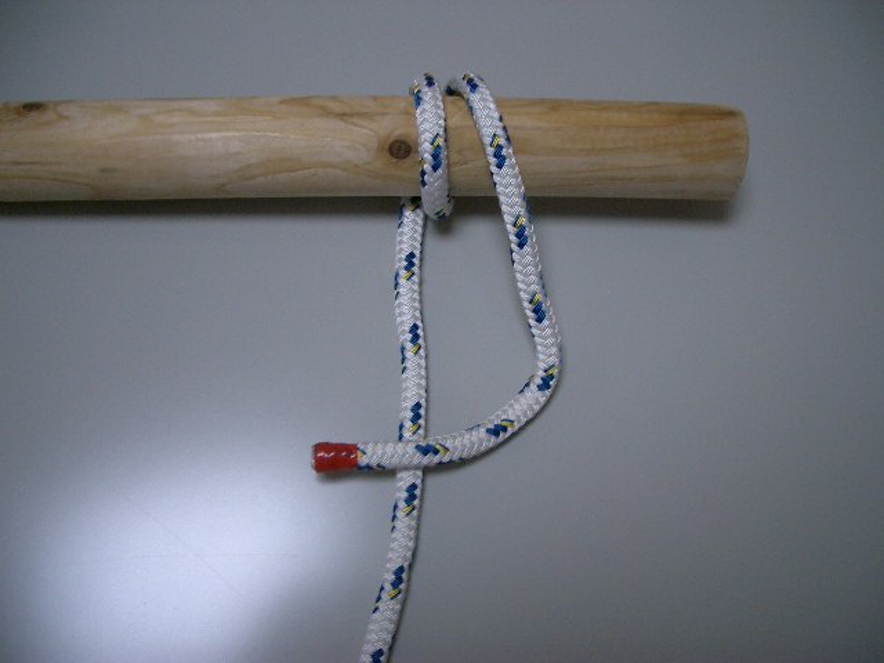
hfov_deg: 52.6
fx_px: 894
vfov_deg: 40.7
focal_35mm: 35
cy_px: 332
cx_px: 442
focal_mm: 5.8
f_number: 2.6
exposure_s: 1/50
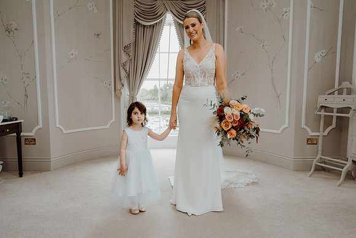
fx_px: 237
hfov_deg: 73.7
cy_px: 119
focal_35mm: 24
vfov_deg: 53.2
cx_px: 178
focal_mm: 24
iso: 800
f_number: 3.5
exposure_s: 1/200
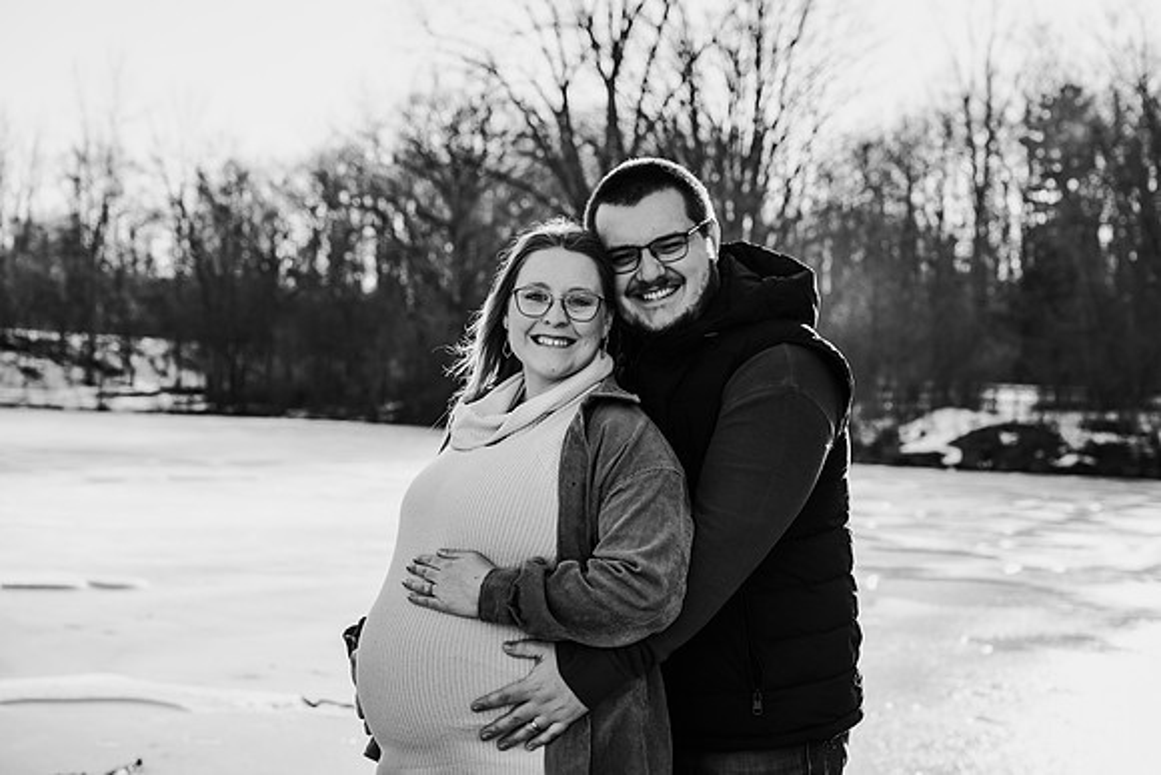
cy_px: 388
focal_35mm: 72
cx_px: 580
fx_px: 2327
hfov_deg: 28.0
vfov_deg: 18.9
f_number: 5.6
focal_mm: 70
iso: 320
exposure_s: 1/500
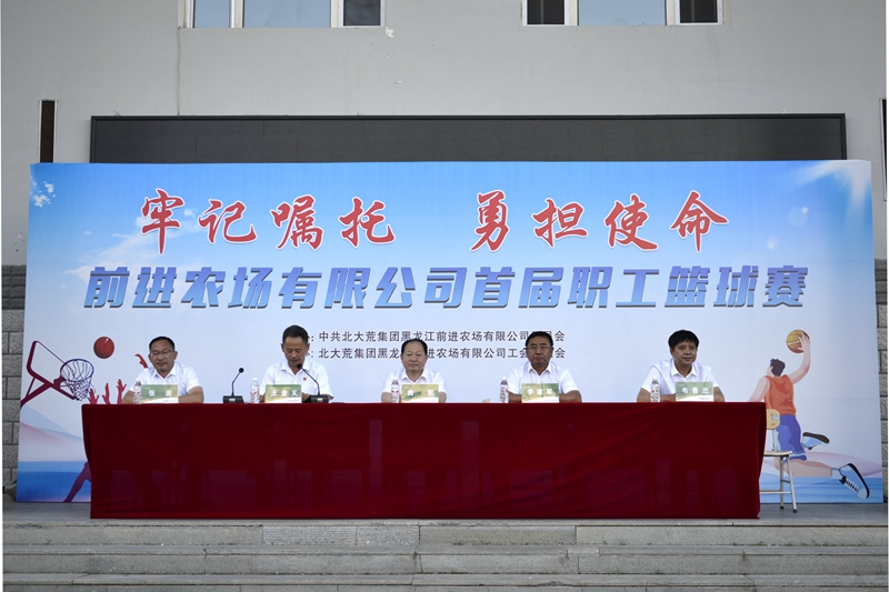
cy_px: 296
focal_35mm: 42
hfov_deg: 46.4
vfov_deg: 31.9
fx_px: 1037
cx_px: 444
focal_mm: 42
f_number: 2.8
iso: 320
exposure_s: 1/1000
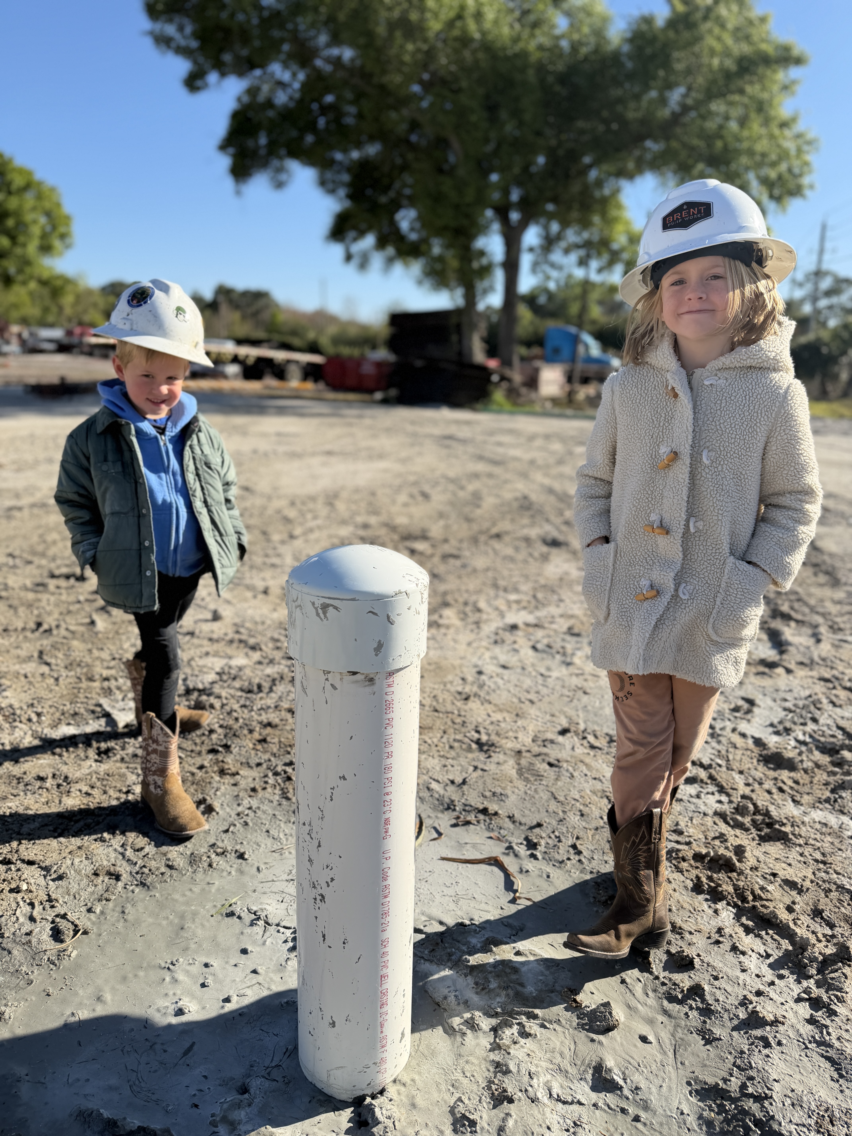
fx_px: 788
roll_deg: -0.7
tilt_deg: -14.5
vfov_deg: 71.6
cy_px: 568
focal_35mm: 24
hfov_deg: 56.8
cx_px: 426
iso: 80
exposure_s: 1/3759
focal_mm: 6.76
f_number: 1.78
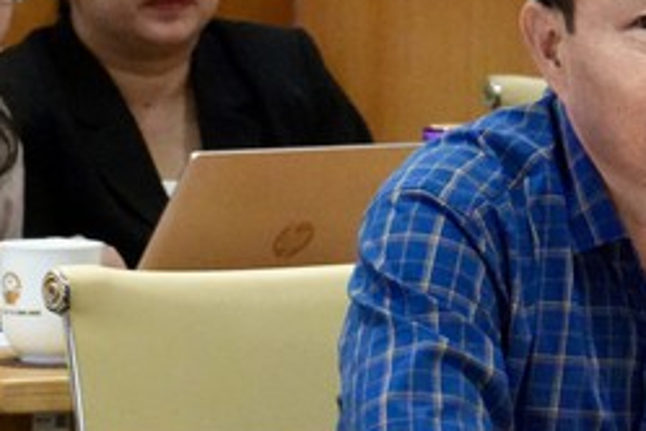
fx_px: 4988
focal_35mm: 278
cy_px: 241
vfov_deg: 4.9
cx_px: 724
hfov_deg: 7.4
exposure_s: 1/125
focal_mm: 70
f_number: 6.3
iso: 5000
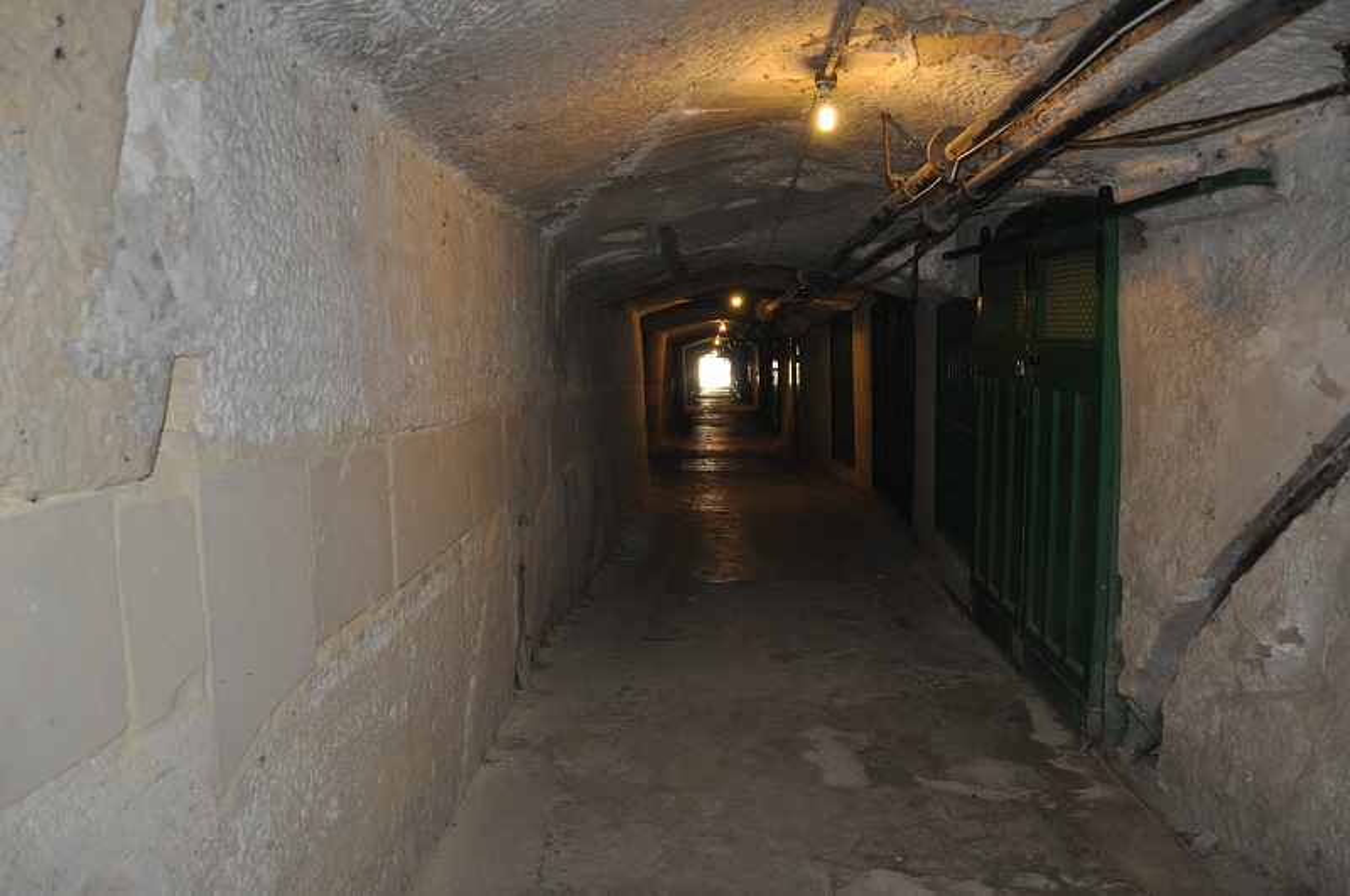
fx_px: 1123
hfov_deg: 62.0
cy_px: 448
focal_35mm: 30
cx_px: 675
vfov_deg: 43.5
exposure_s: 1/60
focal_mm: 20
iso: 800
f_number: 3.5
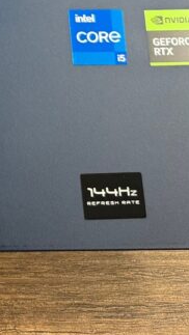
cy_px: -124
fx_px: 863
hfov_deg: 10.3
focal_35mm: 97
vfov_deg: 19.8
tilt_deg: -62.8
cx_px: -307
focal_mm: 6.76
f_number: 1.78
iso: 200
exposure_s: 1/50
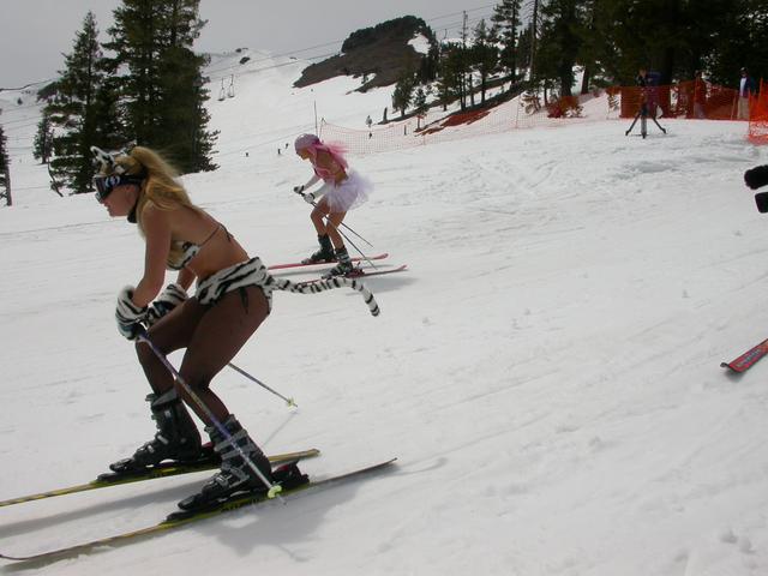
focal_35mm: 38
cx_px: 384
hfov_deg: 49.0
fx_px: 843
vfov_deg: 37.7
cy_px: 288
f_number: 7.5
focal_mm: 7.85
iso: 100
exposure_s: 1/1340
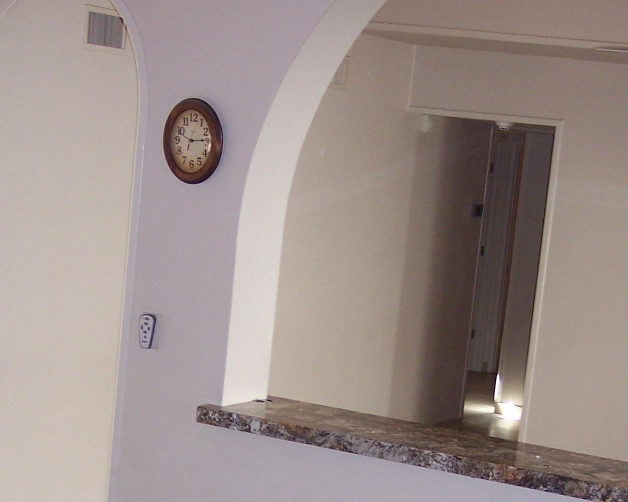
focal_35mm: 87
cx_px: 254
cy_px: 425
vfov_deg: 17.5
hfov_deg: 22.0
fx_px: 1617
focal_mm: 8
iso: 140
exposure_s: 1/60
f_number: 2.8
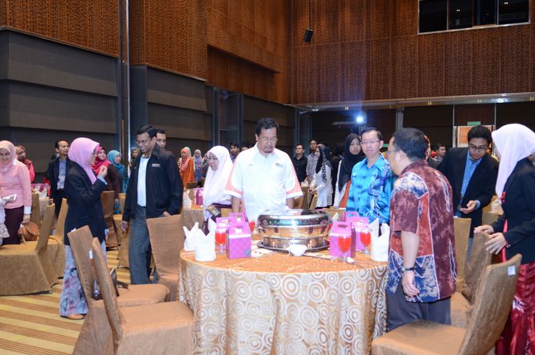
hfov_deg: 57.3
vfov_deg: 39.8
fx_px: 490
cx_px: 264
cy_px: 186
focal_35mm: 33
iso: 1250
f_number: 2.8
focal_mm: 20
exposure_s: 1/60
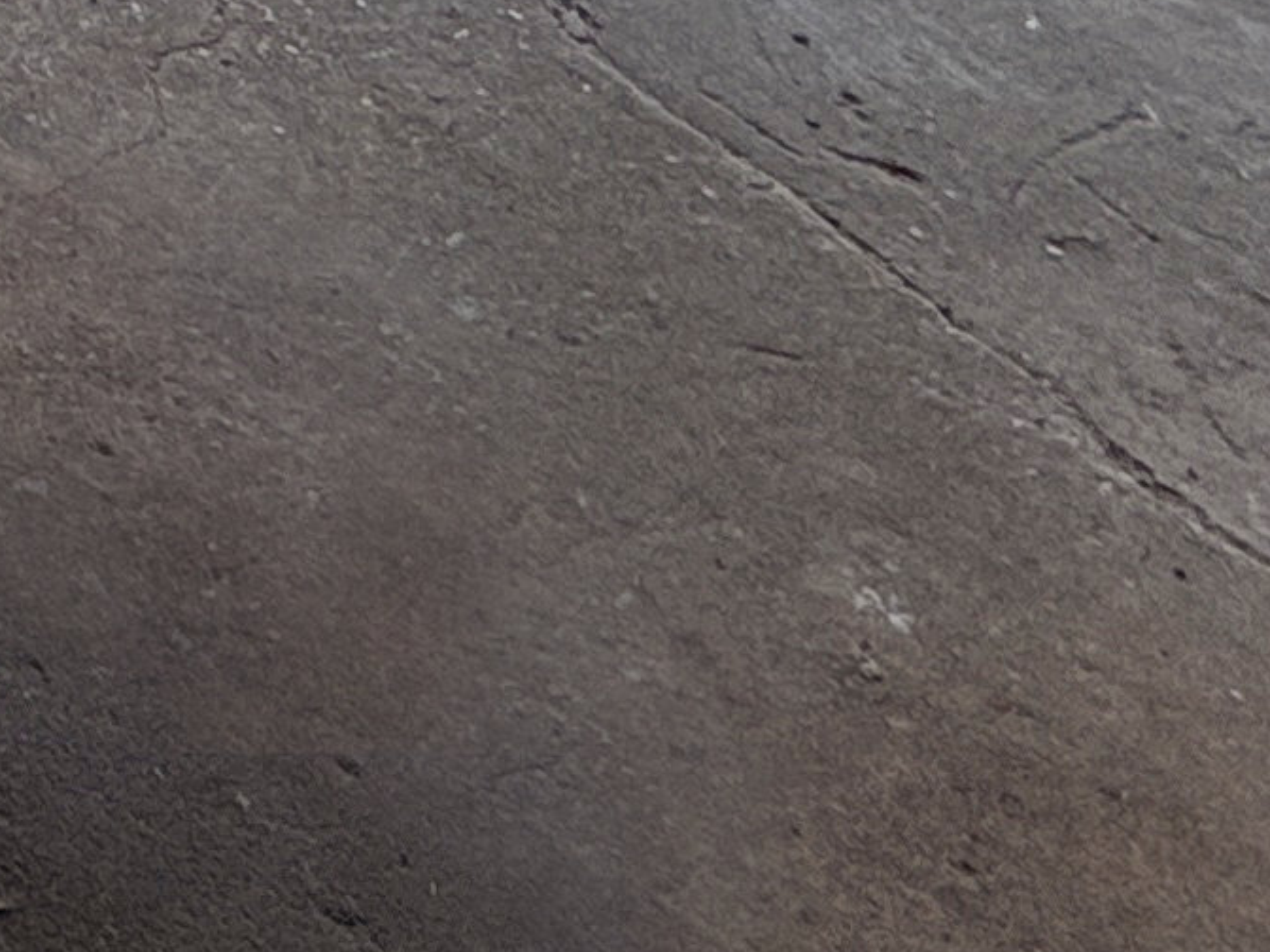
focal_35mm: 84
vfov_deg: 11.2
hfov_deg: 18.6
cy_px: -1870
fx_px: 3082
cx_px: -962
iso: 40
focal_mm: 2.22
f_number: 2.2
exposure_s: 1/176
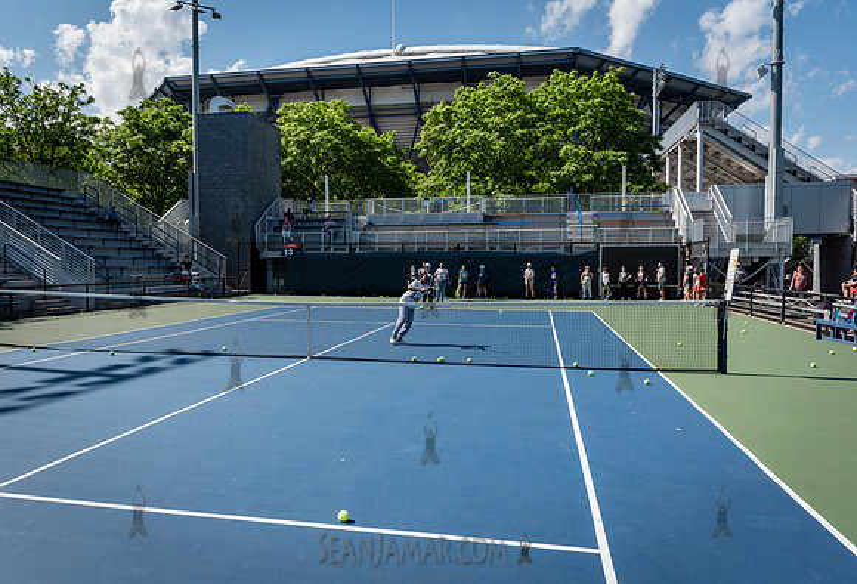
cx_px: 401
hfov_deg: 65.4
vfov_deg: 47.3
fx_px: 666
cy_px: 305
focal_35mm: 28
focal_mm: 26
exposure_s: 1/1250
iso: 200
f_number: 4.5
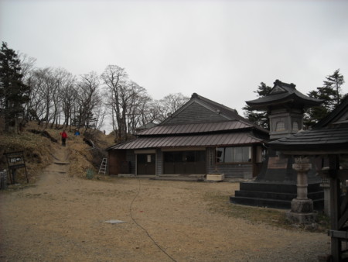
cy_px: 131
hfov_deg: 52.6
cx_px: 174
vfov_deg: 40.7
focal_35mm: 35
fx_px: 352
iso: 64
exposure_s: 1/201
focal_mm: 5.7
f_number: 5.6
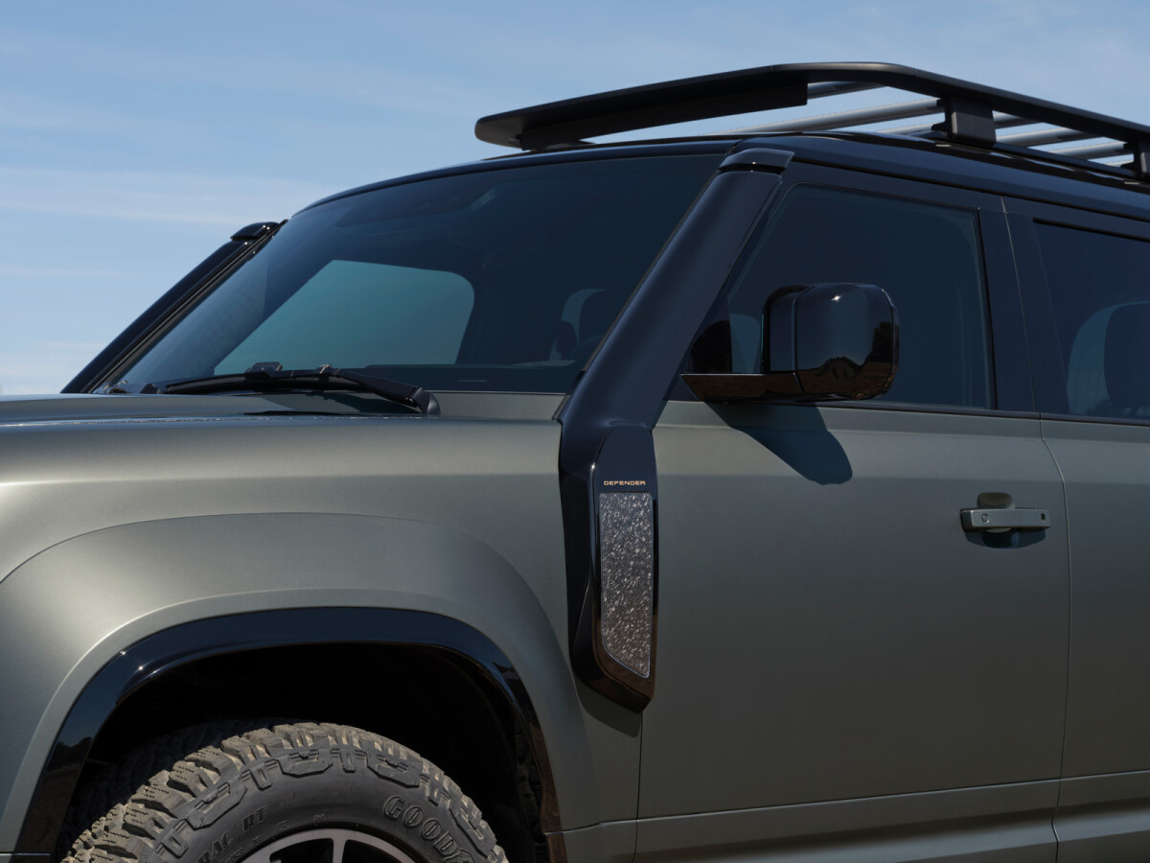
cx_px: 575
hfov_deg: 24.7
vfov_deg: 18.7
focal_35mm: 79
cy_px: 432
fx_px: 2625
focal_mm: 100
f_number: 13
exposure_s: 1/80
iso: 100
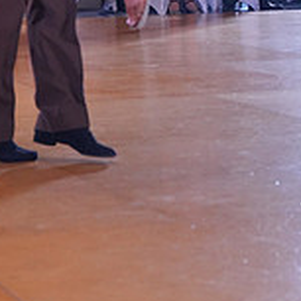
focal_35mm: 151
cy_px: -171
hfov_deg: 11.5
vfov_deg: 11.1
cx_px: 5
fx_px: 1485
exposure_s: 1/400
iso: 3200
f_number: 4
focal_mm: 47
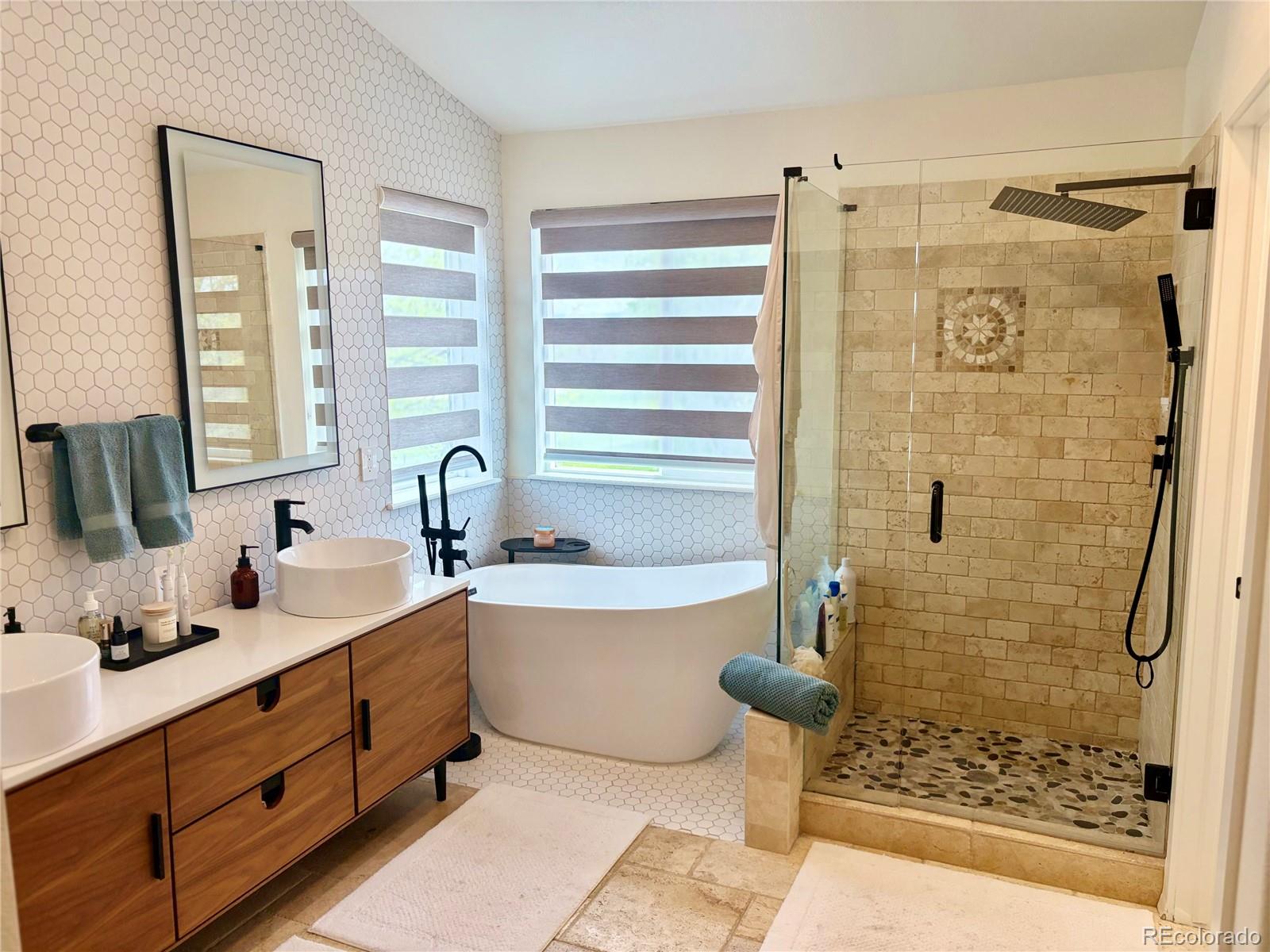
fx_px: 954
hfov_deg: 67.3
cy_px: 476
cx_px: 635
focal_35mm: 26
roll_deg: +0.0
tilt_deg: -7.4
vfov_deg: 53.1
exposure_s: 1/206
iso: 80
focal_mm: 5.96
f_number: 1.6
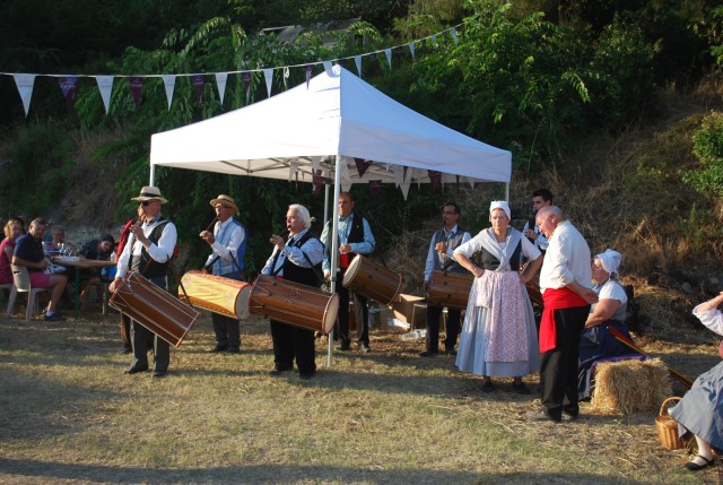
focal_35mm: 45
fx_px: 905
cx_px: 362
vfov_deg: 30.0
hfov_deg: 43.5
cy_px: 242
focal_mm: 30
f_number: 4.8
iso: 100
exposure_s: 1/160
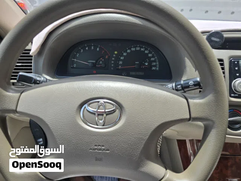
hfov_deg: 73.9
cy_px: 90
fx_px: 160
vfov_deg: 58.9
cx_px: 120
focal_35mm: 23
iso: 12
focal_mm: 6.3
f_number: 1.7
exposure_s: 1/271
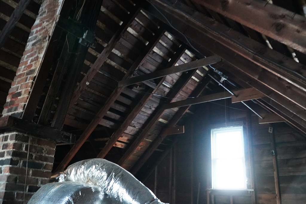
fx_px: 255
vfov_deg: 43.6
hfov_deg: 61.9
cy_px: 102
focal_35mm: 30
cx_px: 153
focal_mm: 20
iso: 6400
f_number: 4
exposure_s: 1/6
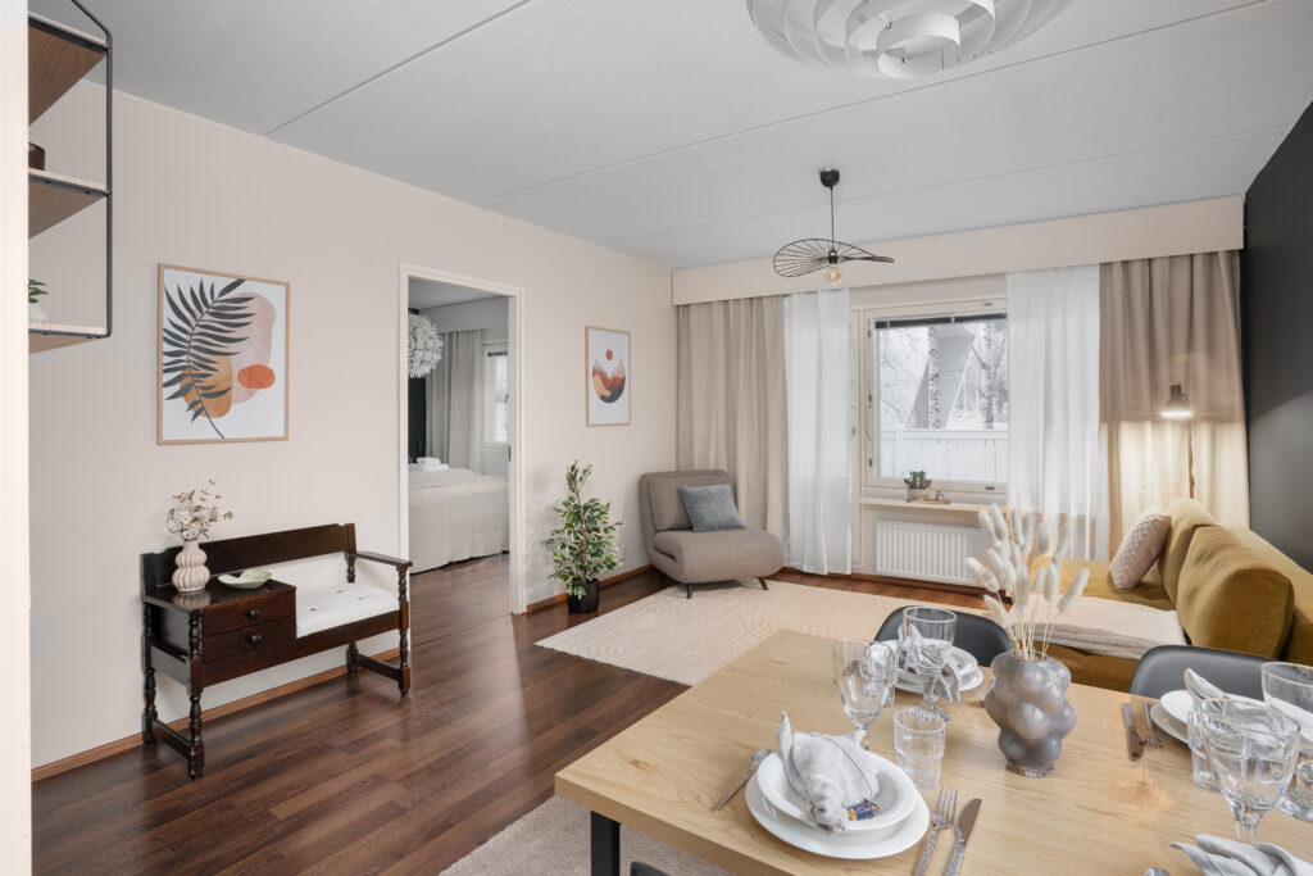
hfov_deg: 93.3
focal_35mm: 17
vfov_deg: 70.5
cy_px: 438
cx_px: 656
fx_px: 620
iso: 400
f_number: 11
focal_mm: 17
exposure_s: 5
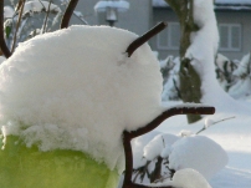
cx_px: 83
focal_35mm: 254
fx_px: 1840
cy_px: 169
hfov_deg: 7.8
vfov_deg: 5.8
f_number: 6.5
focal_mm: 21.3
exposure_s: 1/1600
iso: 400
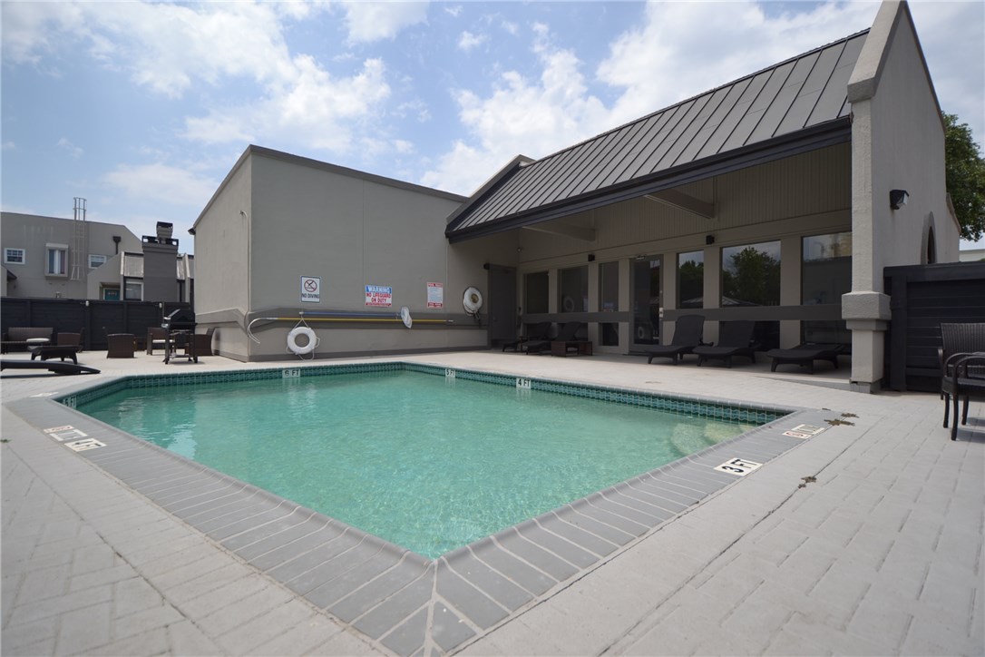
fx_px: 410
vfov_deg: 77.3
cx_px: 492
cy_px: 328
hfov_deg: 100.4
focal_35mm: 15
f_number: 3.5
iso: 100
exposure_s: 1/1250
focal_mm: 10
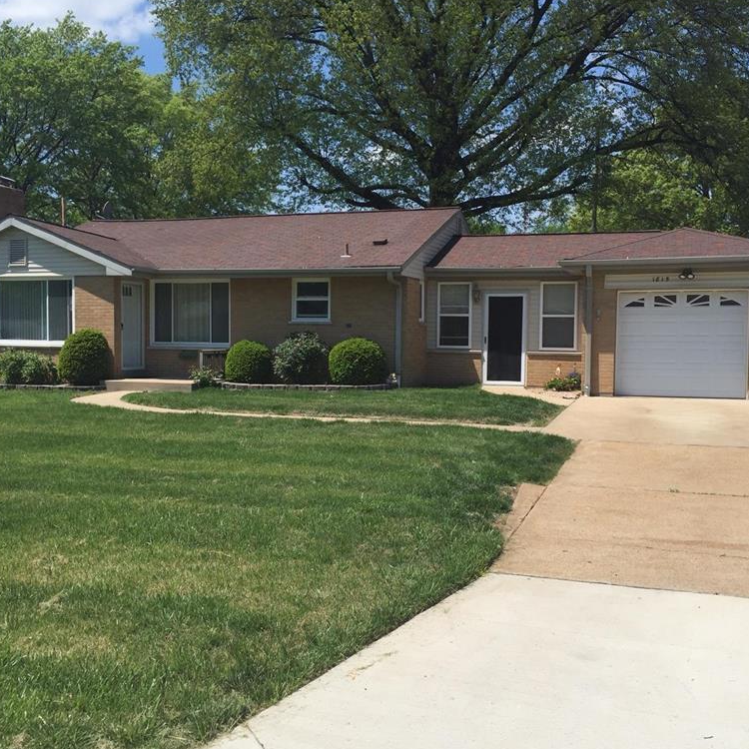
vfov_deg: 47.2
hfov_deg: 47.2
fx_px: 857
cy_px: 373
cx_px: 373
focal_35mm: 35
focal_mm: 4.15
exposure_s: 1/2639
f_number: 2.2
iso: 32
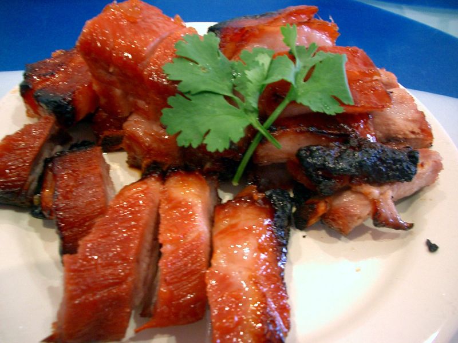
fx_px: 463
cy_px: 172
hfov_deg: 52.6
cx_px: 229
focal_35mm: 35
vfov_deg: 40.7
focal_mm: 5.8
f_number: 2.6
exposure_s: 1/13
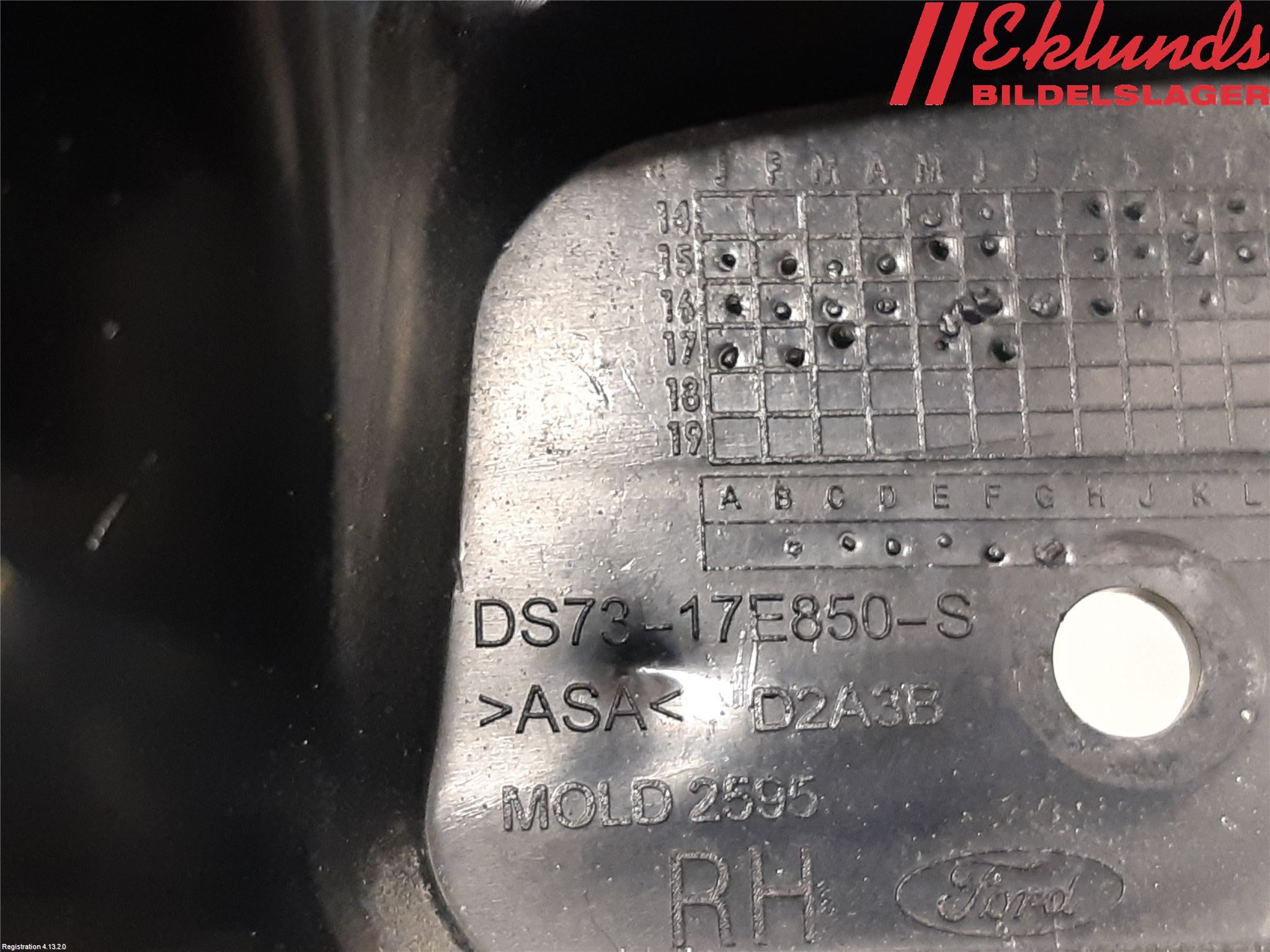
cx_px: 635
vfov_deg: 53.1
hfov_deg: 67.3
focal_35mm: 26
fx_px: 954
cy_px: 476
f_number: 1.7
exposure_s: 1/33
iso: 250
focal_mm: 3.93
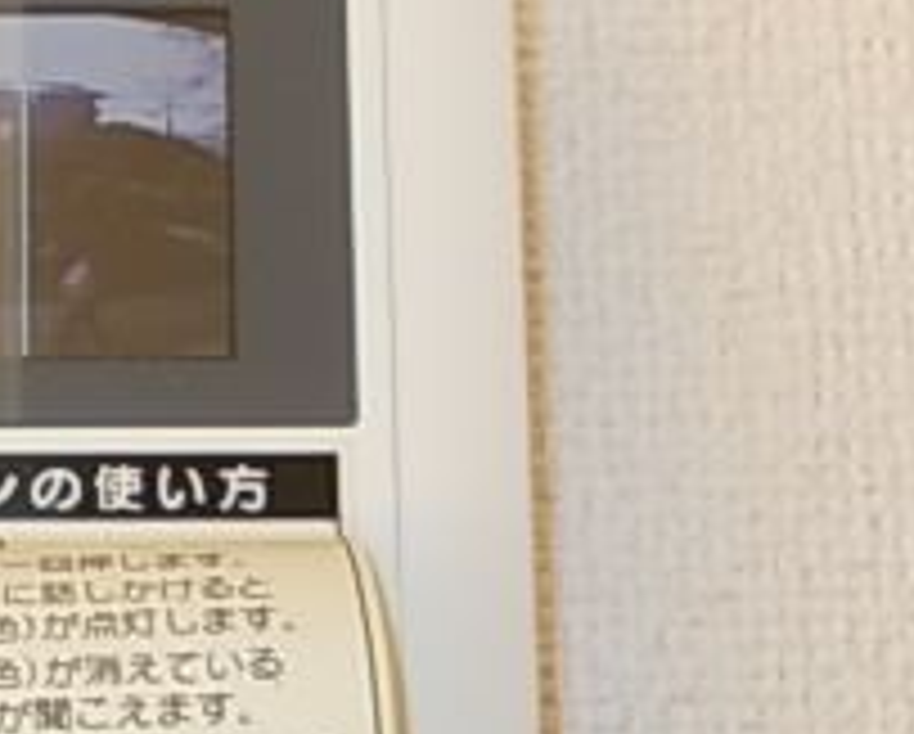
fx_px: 2330
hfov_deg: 21.4
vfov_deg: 17.7
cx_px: -14
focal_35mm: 86
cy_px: 644
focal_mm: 4
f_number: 2.7
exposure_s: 1/30
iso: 80
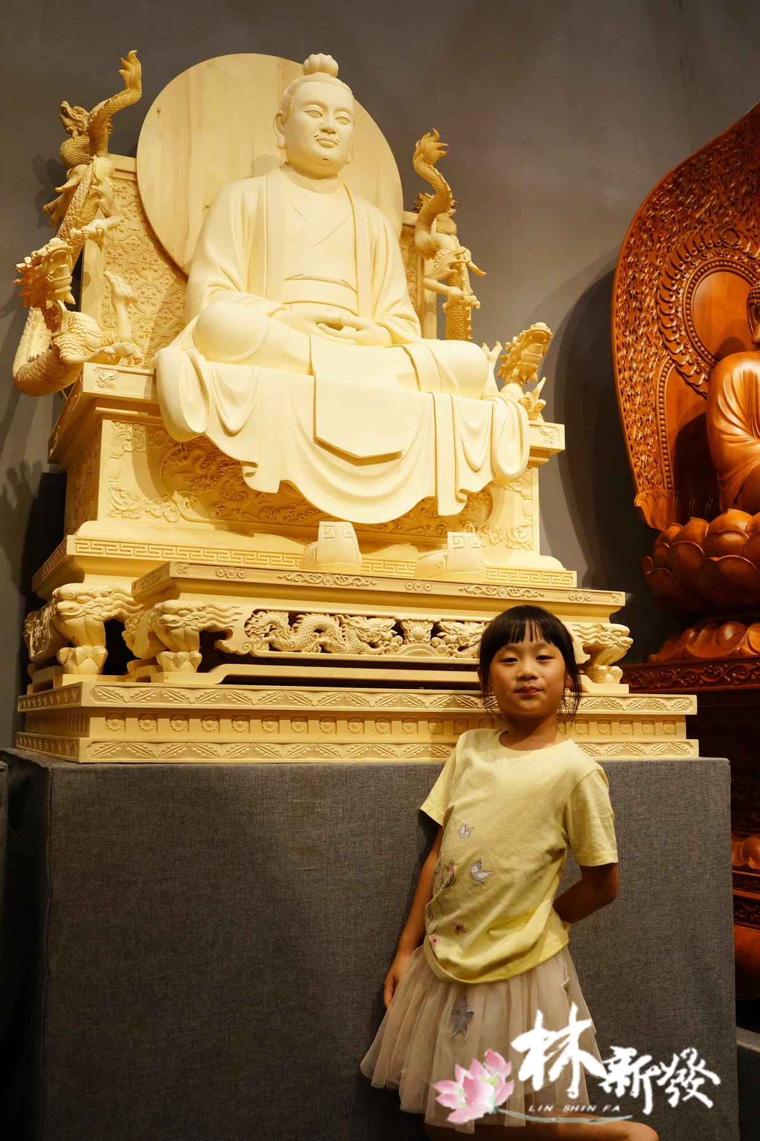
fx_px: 1108
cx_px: 380
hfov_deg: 37.9
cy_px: 570
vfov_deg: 54.4
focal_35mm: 35
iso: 1600
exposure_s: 1/125
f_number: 5.6
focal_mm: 35
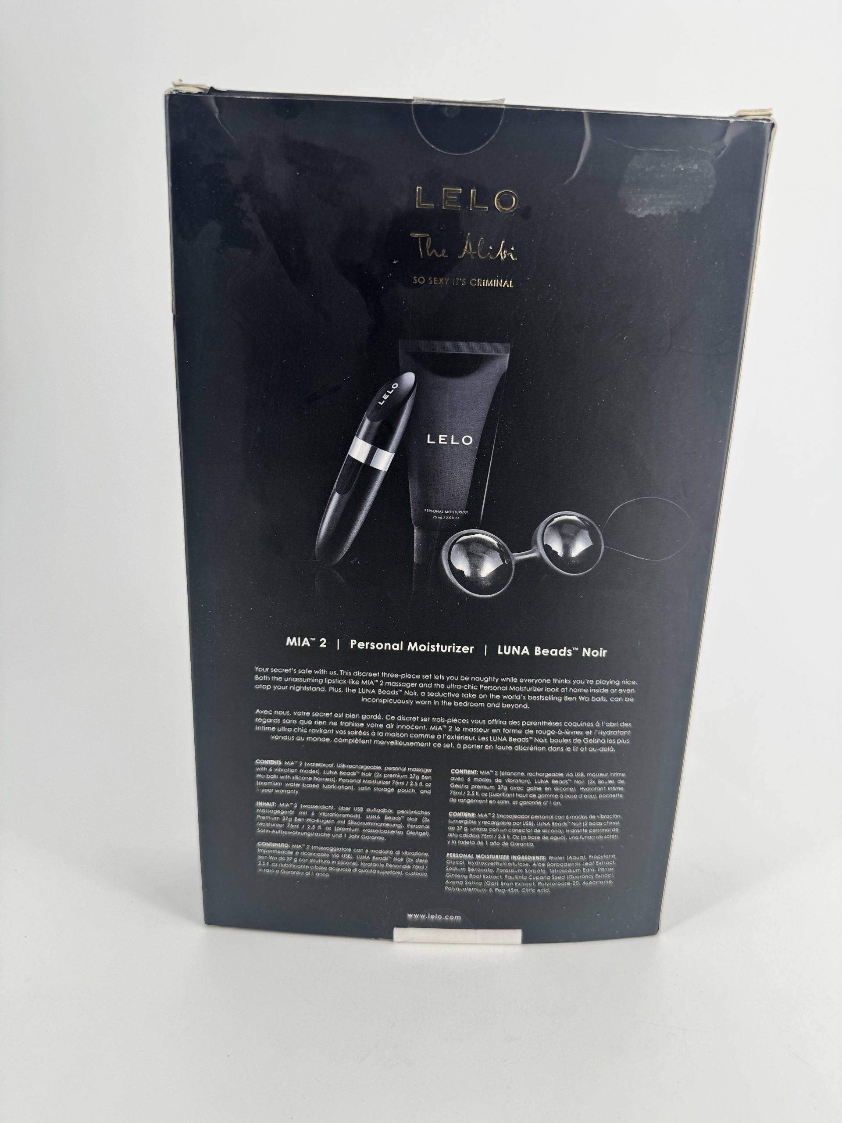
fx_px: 778
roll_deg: -0.4
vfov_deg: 71.6
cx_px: 421
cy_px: 562
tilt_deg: -15.9
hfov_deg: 56.8
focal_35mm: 24
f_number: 1.78
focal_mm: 6.76
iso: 80
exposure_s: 1/394
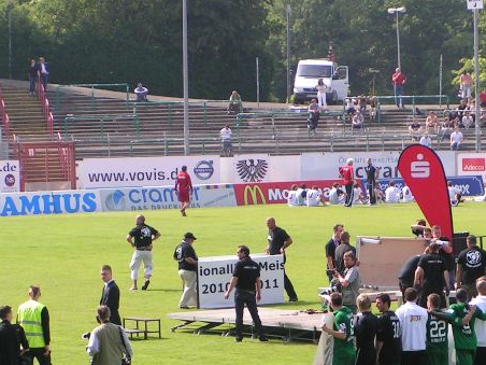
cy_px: 239
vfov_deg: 6.4
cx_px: 376
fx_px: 3257
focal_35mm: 232
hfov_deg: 8.5
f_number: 5
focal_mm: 20
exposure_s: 1/250
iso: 50
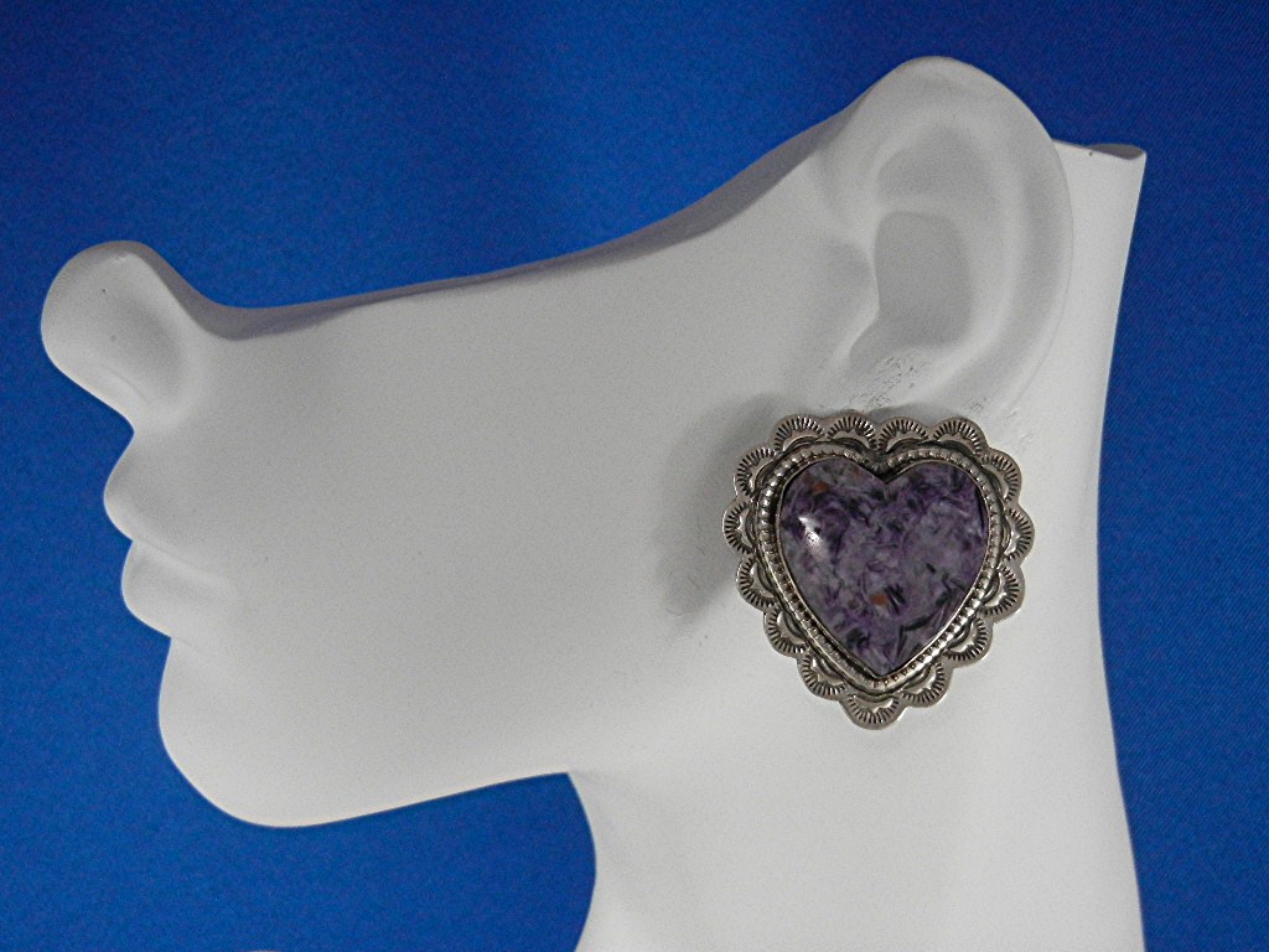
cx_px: 634
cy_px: 476
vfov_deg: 24.8
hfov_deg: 32.7
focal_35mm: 59
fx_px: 2163
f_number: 8
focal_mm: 10.6
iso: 645
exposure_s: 1/30
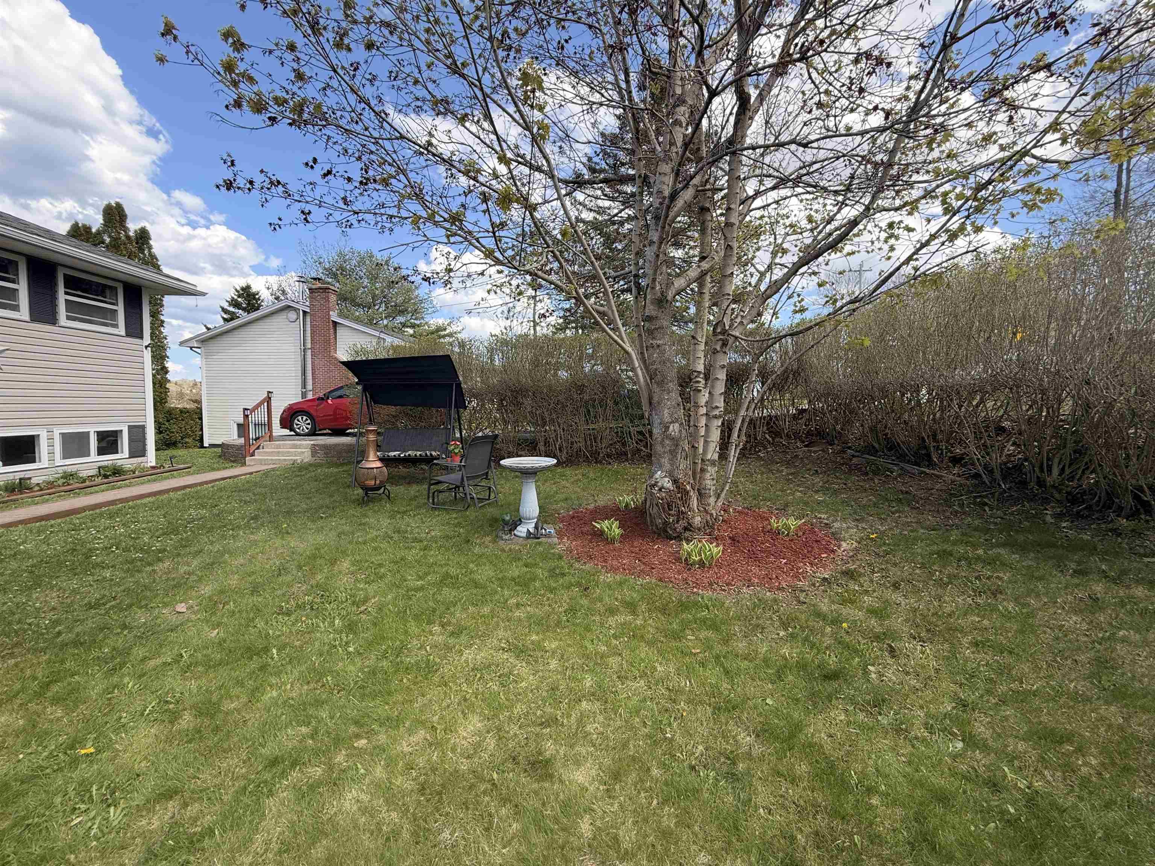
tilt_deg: -3.3
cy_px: 433
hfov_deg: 102.1
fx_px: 467
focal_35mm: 14
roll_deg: -0.1
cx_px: 578
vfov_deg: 85.7
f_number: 2.2
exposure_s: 1/531
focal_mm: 2.22
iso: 40
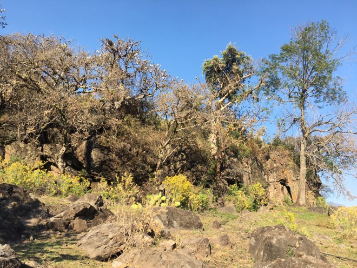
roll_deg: -0.4
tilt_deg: +19.9
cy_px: 134
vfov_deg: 48.2
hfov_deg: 61.7
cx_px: 178
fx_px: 299
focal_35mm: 29
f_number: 2.2
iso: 25
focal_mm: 4.15
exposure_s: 1/596
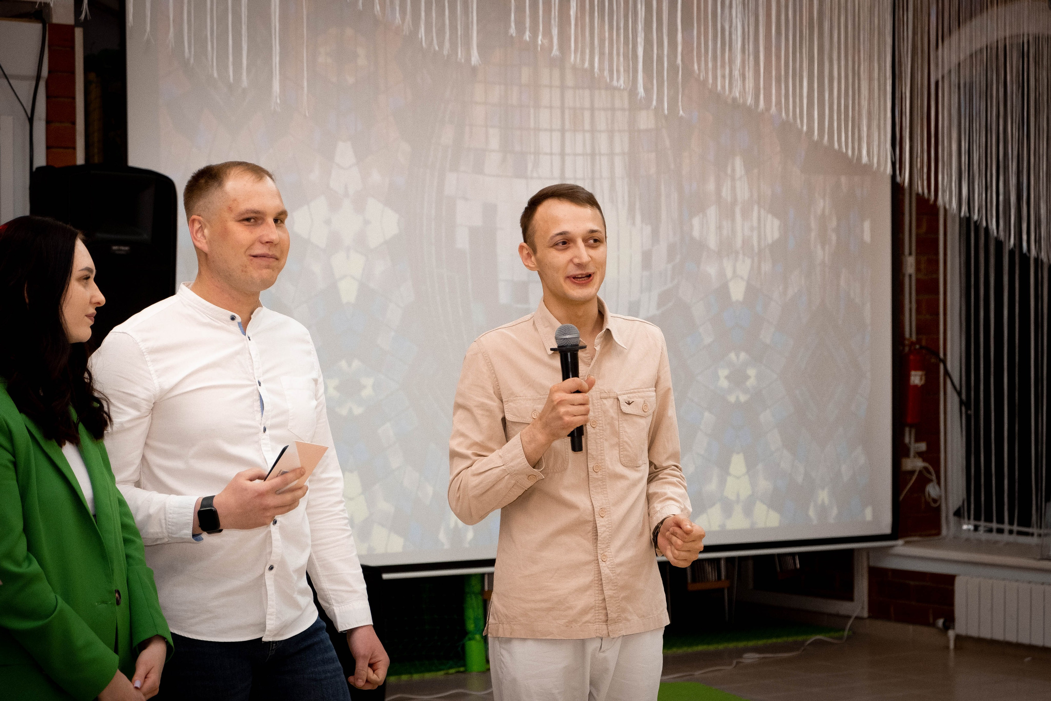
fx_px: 2423
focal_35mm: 83
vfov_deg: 16.5
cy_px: 350
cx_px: 526
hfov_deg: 24.5
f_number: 4.5
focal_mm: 55
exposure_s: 1/160
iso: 2500
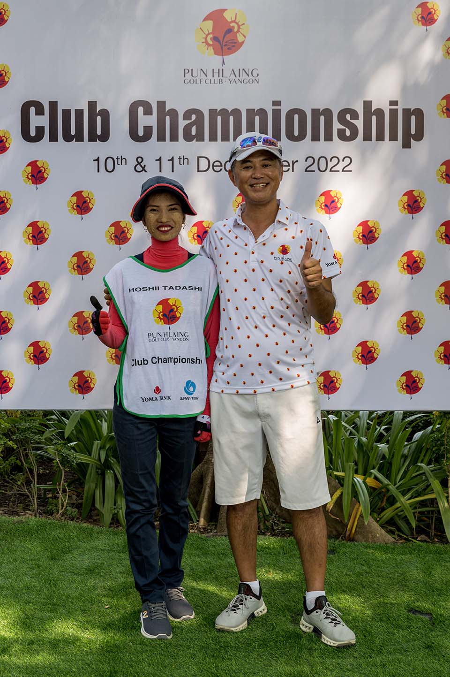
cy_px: 338
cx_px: 225
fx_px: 976
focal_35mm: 52
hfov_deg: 26.0
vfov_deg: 38.2
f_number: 7.1
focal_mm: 52
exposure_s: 1/320
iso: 450
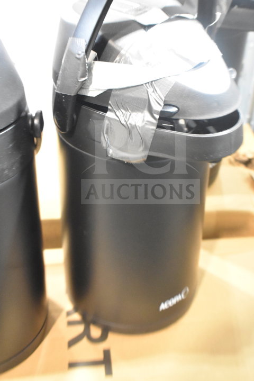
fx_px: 504
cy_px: 162
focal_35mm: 48
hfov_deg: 28.3
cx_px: 140
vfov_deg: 41.3
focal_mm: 25
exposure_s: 1/40
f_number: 4
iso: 4500
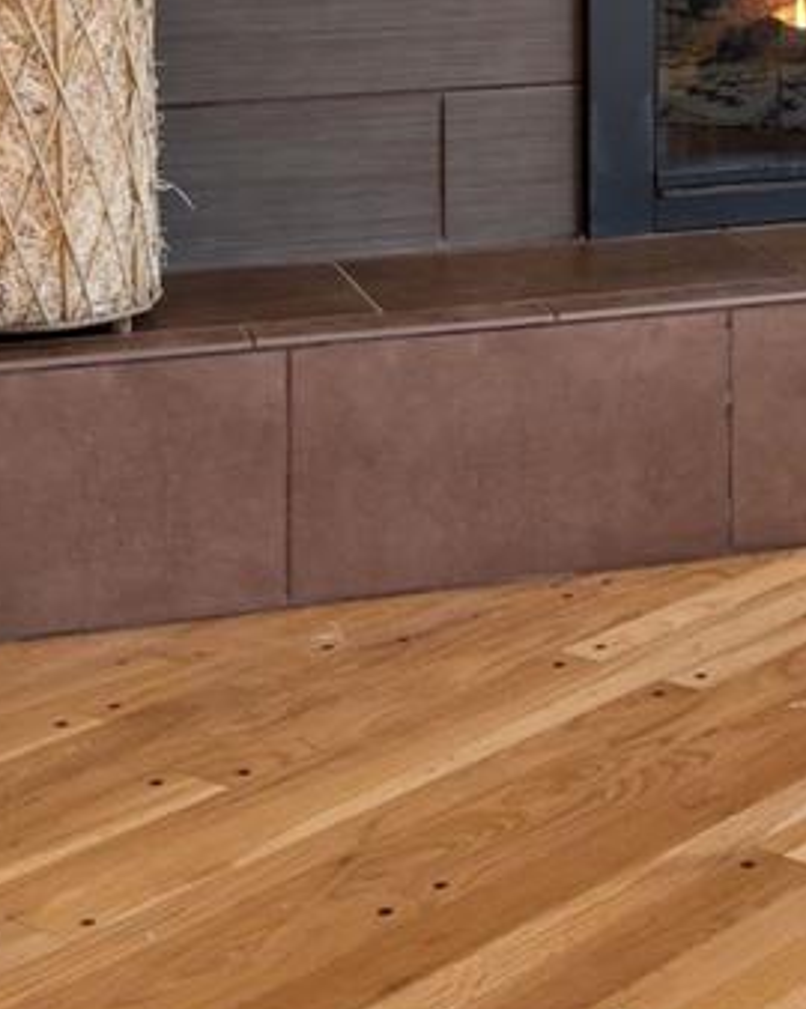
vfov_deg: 17.5
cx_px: 860
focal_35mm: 100
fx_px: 2985
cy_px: -457
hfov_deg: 15.0
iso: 400
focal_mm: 30
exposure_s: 1/20
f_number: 9
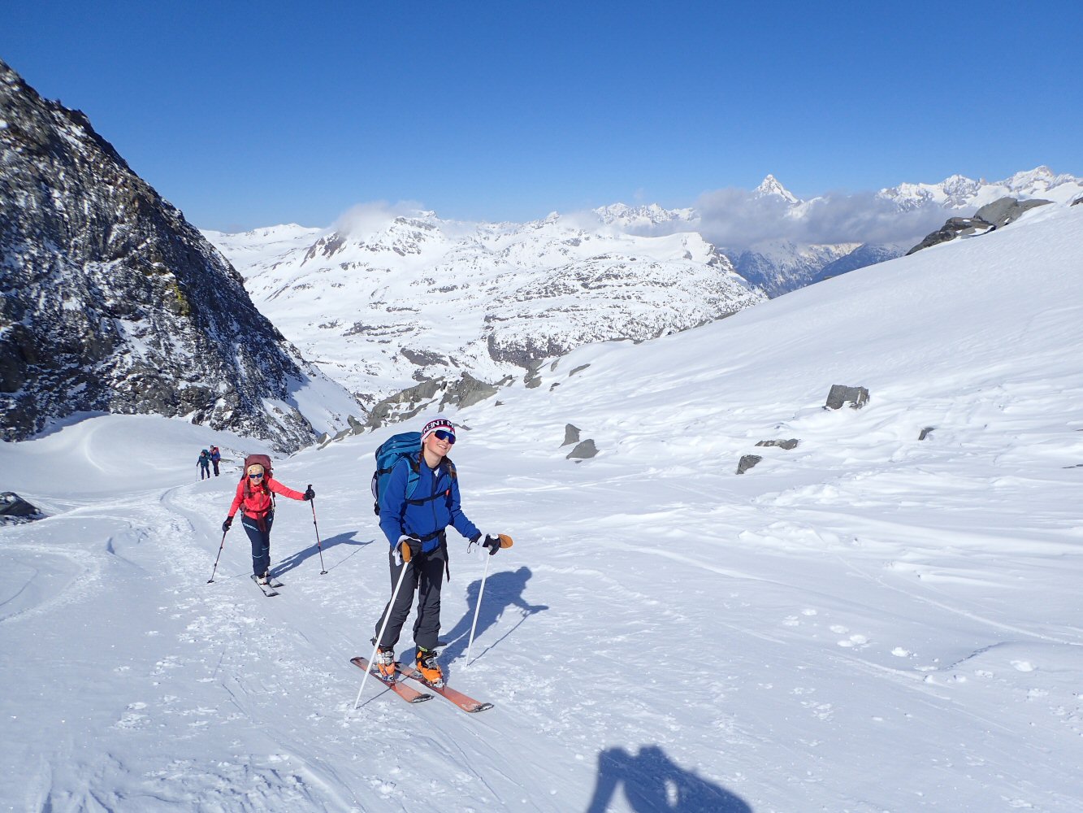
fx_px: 782
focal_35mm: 25
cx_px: 542
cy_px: 406
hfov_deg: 69.4
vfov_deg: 54.9
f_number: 8
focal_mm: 4.5
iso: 100
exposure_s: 1/500
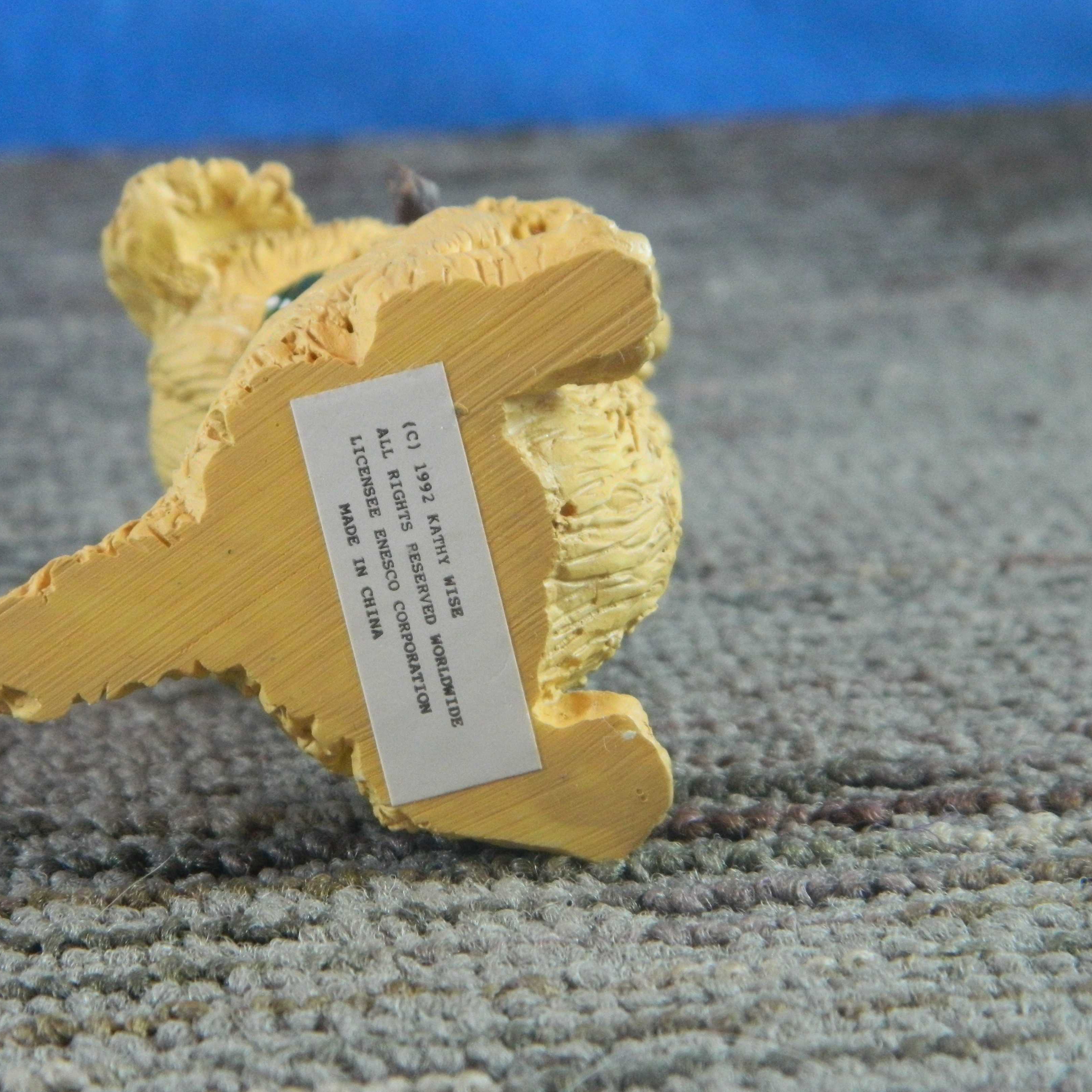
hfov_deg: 14.3
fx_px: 4354
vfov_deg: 14.3
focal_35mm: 122
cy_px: 548
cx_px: 409
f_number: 4.5
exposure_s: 1/20
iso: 400
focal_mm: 18.6
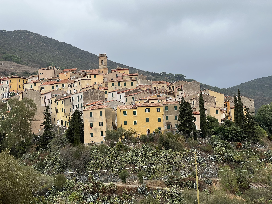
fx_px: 605
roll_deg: +2.7
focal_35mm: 77
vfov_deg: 19.1
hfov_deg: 25.3
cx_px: 136
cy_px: 102
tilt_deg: +5.8
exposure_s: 1/122
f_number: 2.8
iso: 32
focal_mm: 9
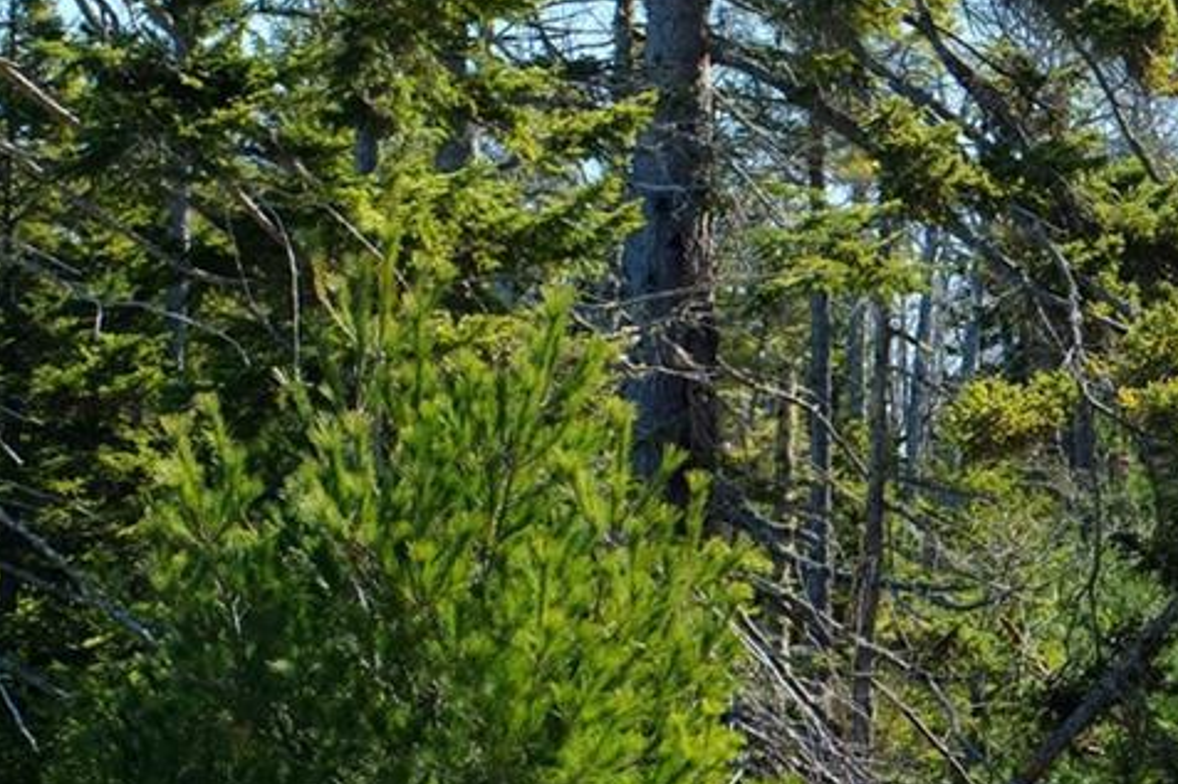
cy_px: 297
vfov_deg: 15.9
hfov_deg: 23.5
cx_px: 812
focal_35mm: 86
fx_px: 2813
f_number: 6.4
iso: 400
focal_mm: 26.5
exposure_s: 1/400
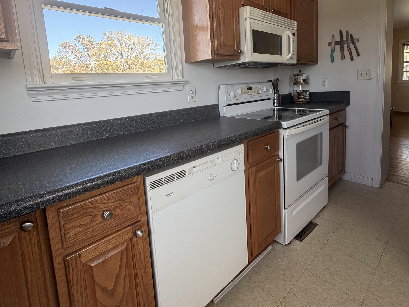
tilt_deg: -6.1
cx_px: 213
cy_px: 109
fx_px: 224
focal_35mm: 19
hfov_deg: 84.6
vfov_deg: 67.3
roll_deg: +3.1
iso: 100
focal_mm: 2.22
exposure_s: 1/121
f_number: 2.2
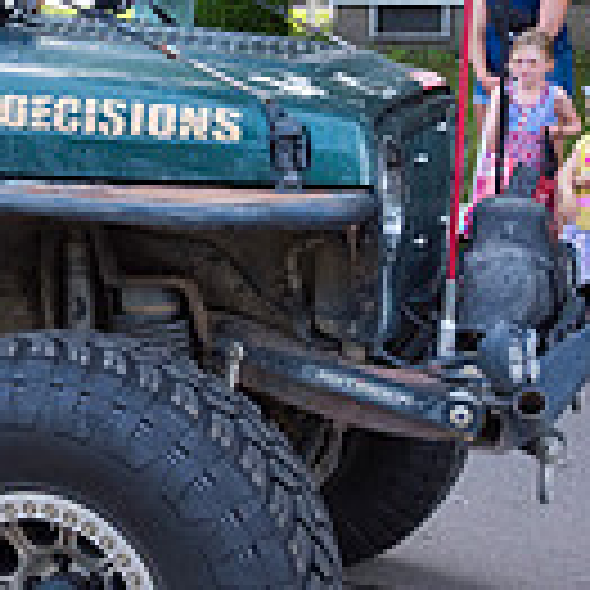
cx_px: -297
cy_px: 164
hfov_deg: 17.4
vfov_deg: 19.2
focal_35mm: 90
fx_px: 1735
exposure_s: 1/500
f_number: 6.3
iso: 1250
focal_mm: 24
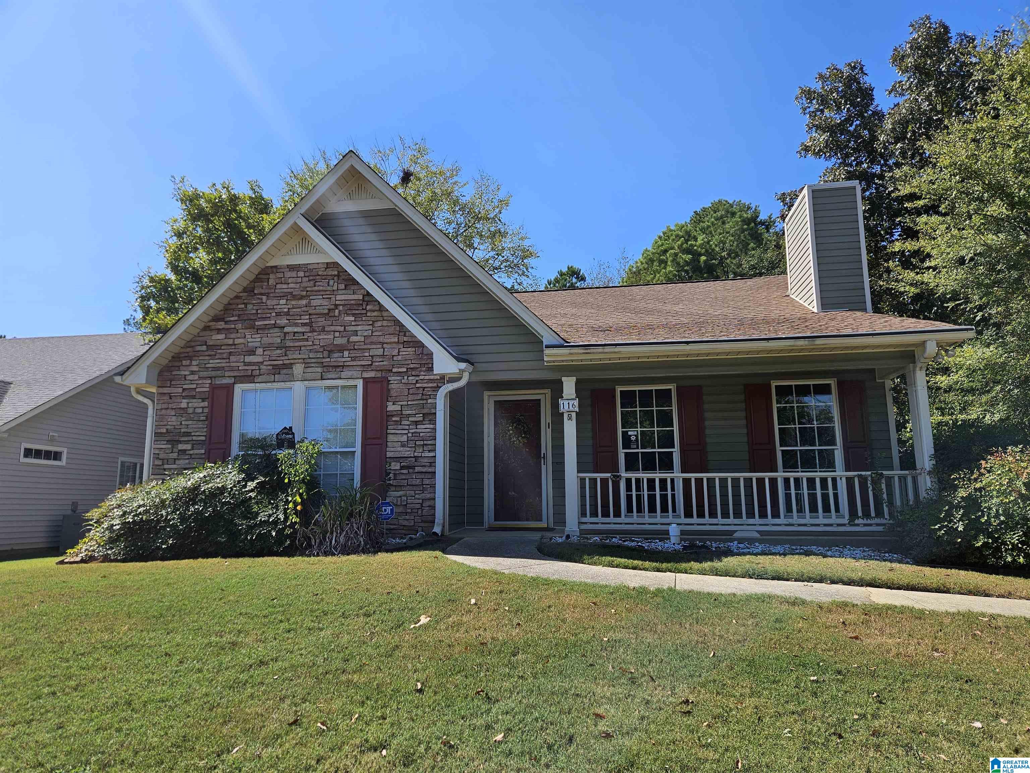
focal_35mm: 23
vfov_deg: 58.9
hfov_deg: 73.9
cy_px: 386
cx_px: 515
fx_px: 684
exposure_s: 1/1580
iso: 25
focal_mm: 5.4
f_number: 1.8
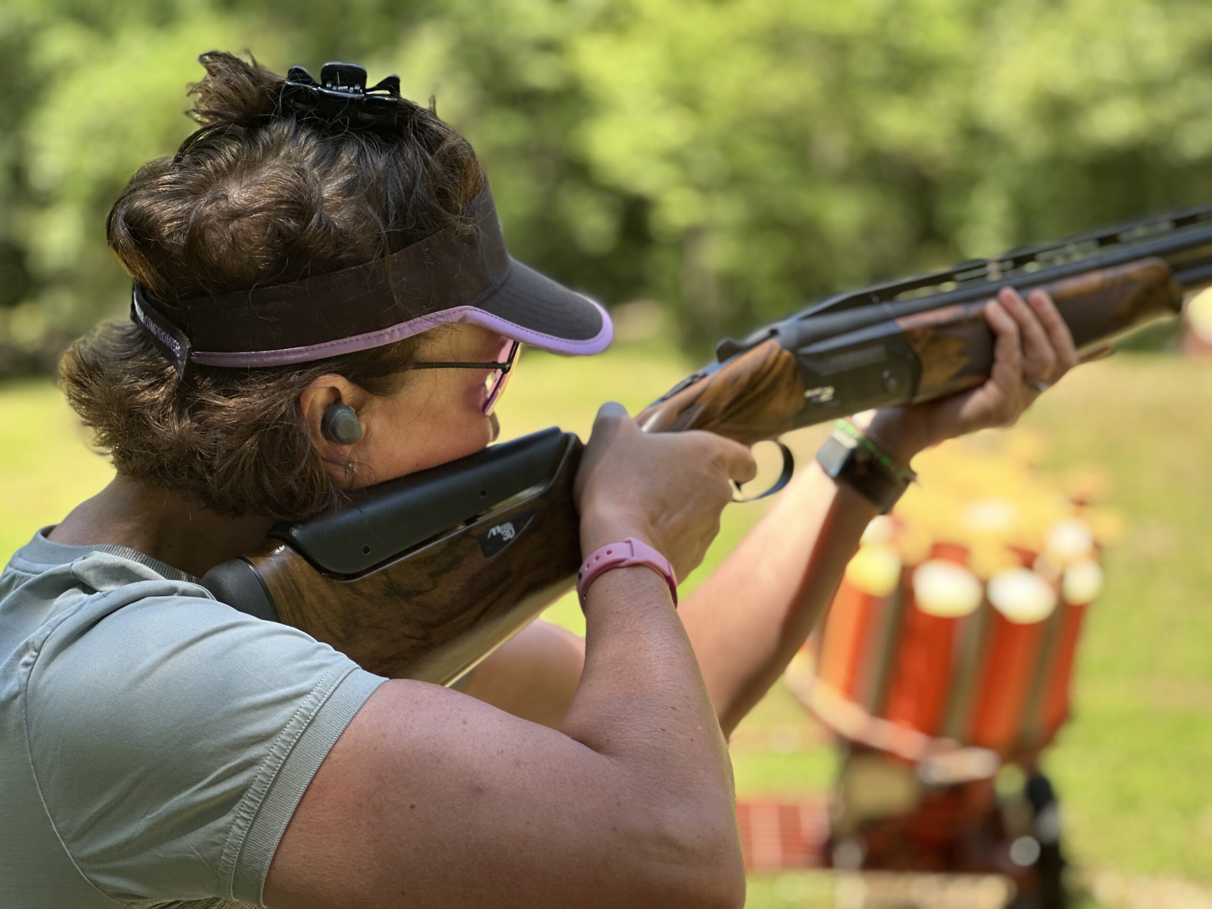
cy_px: 454
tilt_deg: -0.8
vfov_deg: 19.1
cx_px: 606
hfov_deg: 25.3
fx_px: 2696
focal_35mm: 77
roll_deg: +0.8
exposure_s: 1/121
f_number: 2.8
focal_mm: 9
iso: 32
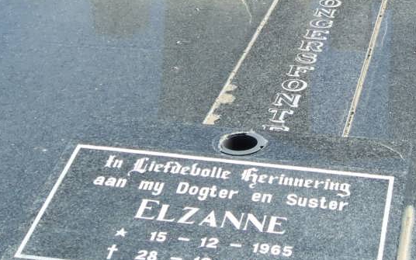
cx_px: 313
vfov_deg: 15.4
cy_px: -14
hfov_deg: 24.6
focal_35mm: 83
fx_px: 941
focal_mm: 6.3
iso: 80
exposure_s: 1/125
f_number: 8.2
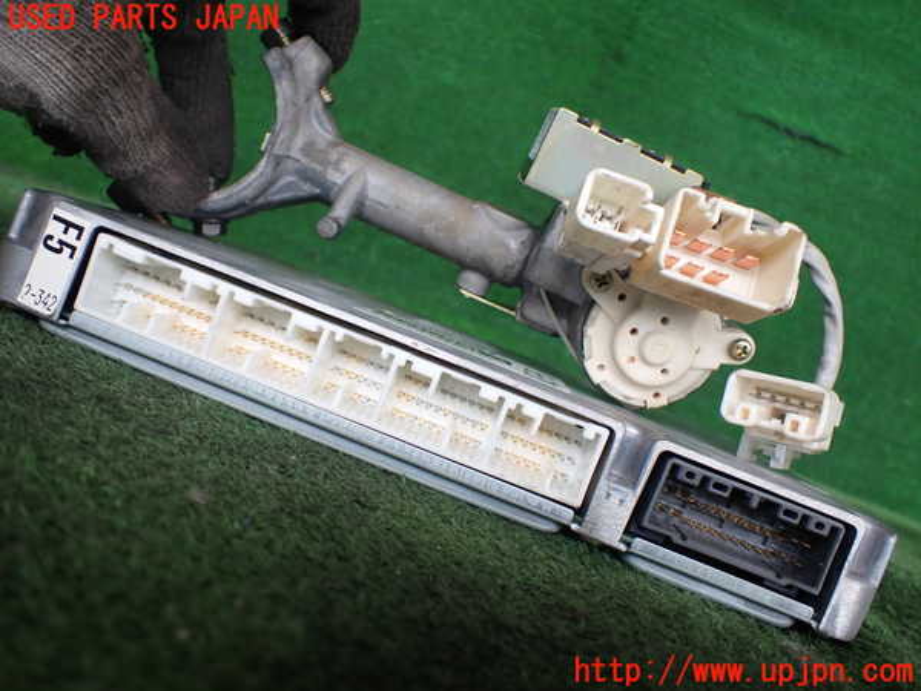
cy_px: 346
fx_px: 798
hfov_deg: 60.0
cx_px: 460
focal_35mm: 30
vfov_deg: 46.8
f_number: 2.3
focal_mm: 5.4
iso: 160
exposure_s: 1/125
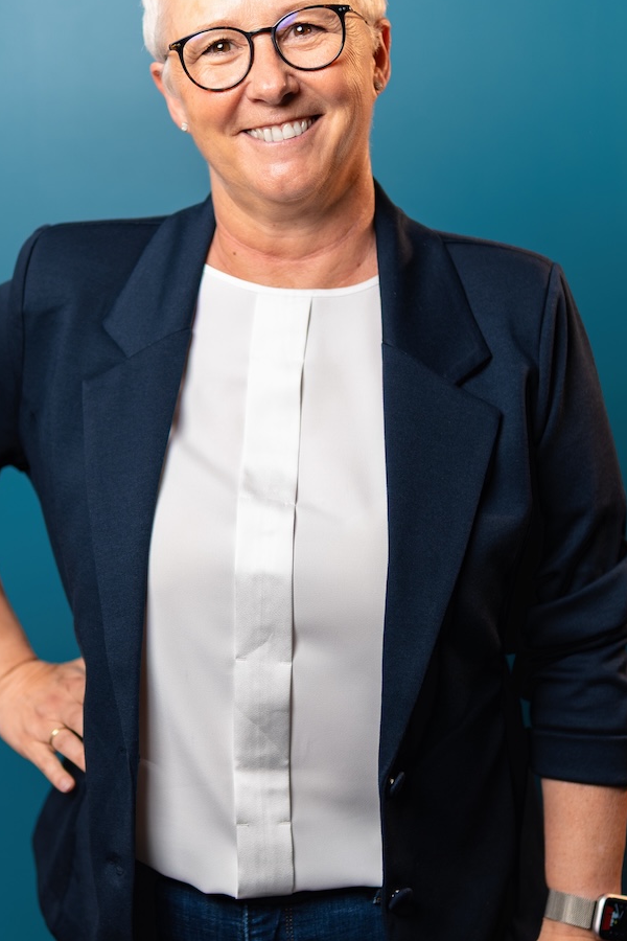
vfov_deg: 30.9
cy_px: 434
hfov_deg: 20.9
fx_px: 1698
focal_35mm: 65
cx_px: 283
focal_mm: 30
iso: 100
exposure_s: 1/400
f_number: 1.4
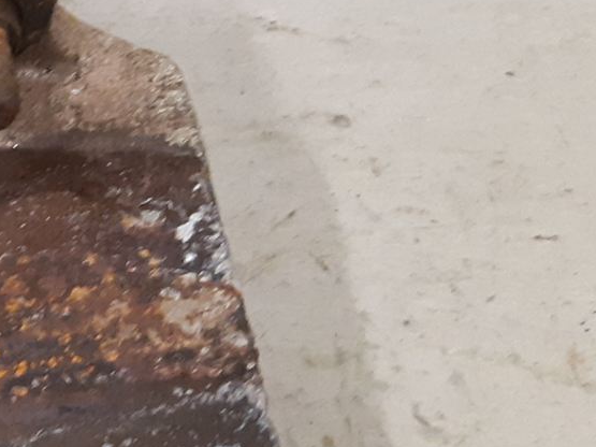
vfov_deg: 15.4
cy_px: 227
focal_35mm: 96
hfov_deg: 16.8
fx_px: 1653
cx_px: -485
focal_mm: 3.93
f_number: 1.7
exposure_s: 1/50
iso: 250
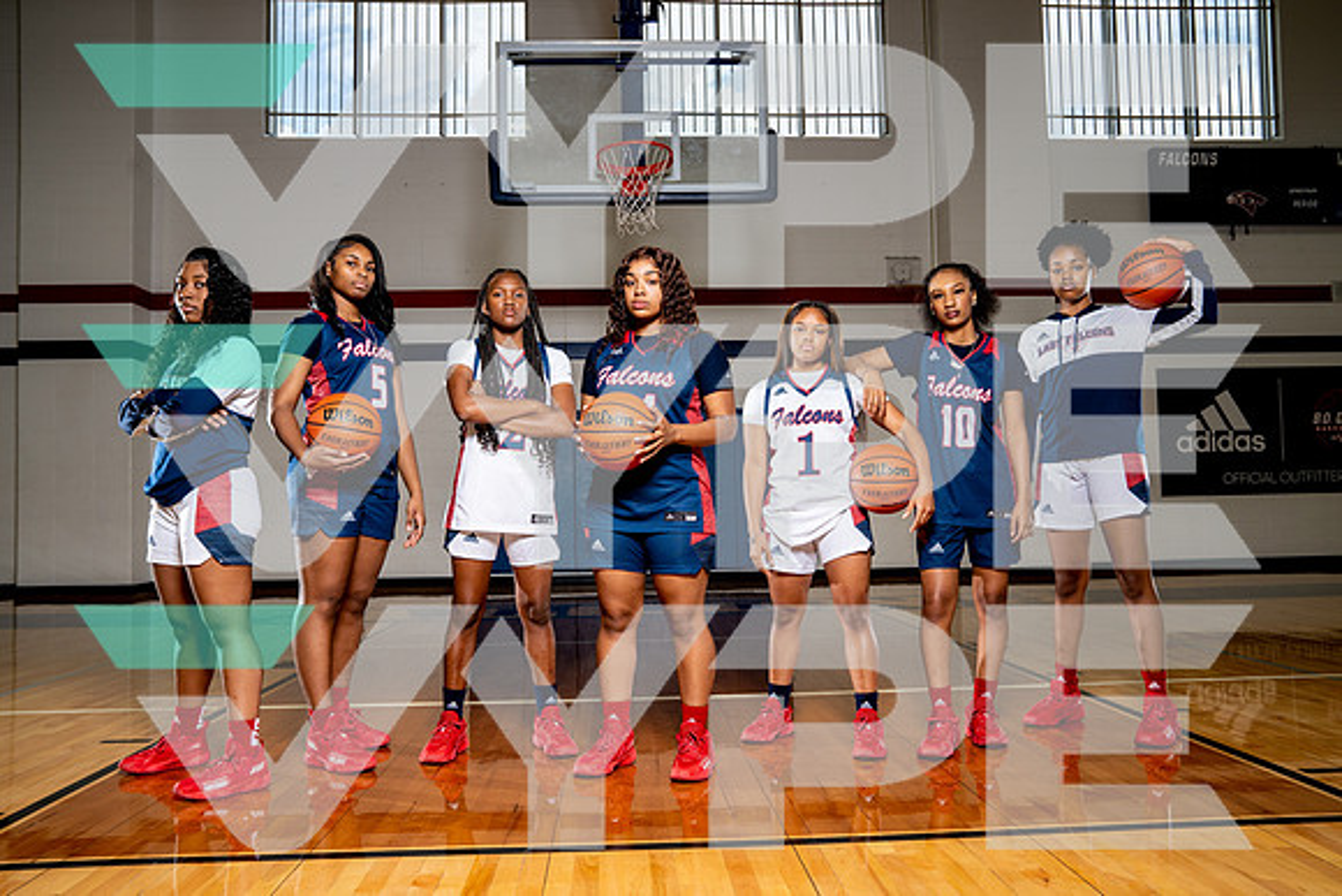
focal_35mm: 29
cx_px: 679
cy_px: 448
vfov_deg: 45.5
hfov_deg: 64.3
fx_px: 1067
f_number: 7.1
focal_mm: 28
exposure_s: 1/250
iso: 320
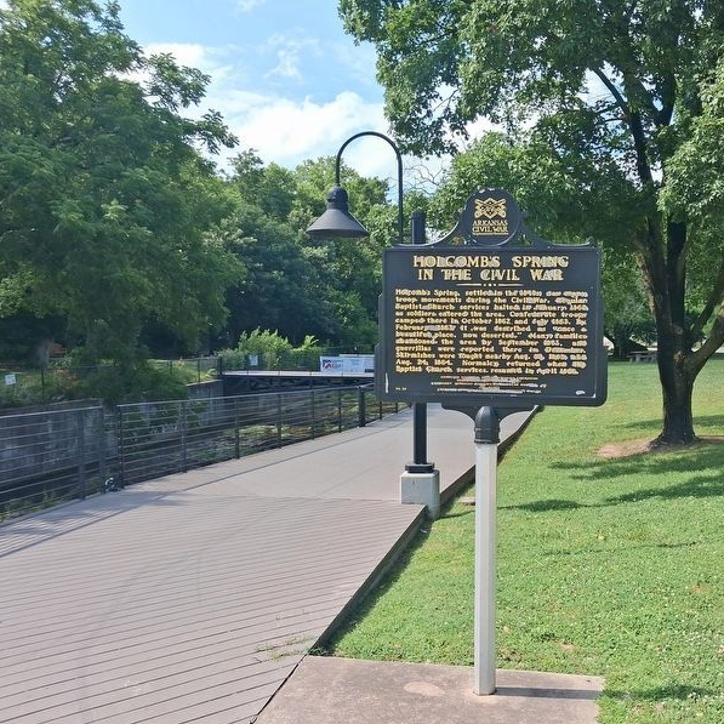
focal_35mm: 32
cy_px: 363
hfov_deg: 50.2
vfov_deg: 51.1
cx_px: 479
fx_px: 757
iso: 25
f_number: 1.8
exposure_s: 1/510
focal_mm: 4
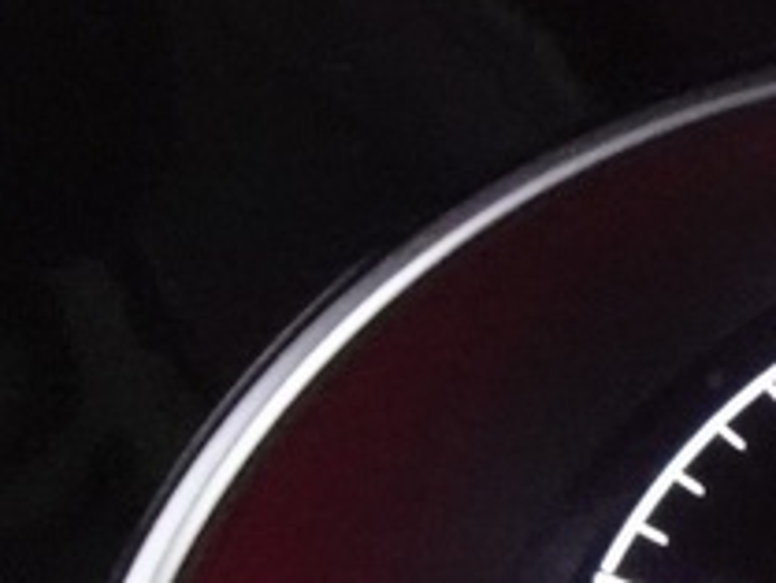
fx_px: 3701
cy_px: 602
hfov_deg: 10.1
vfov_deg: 8.9
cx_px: 1990
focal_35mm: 165
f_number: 3.5
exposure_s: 1/8
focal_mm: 4.26
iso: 800
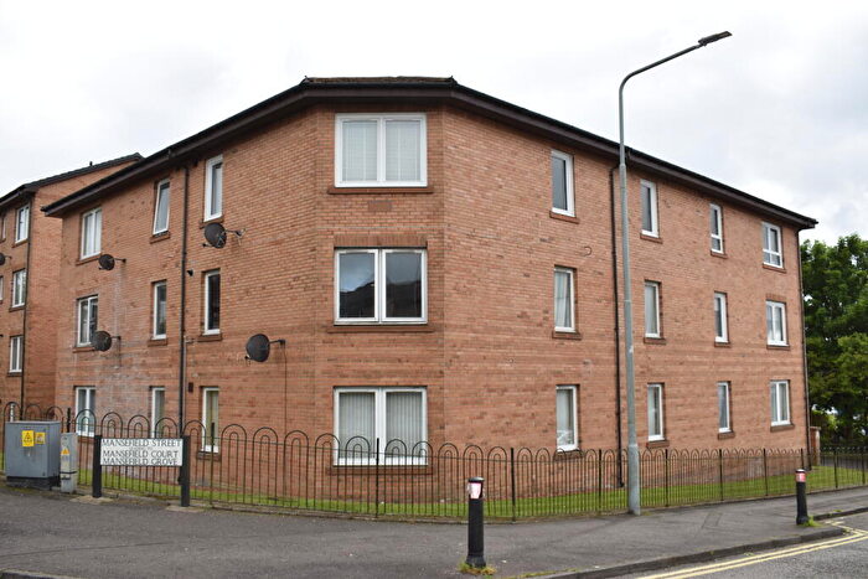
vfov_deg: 40.0
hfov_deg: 57.2
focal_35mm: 33
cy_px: 290
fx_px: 796
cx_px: 434
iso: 100
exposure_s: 1/200
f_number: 6.3
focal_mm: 22
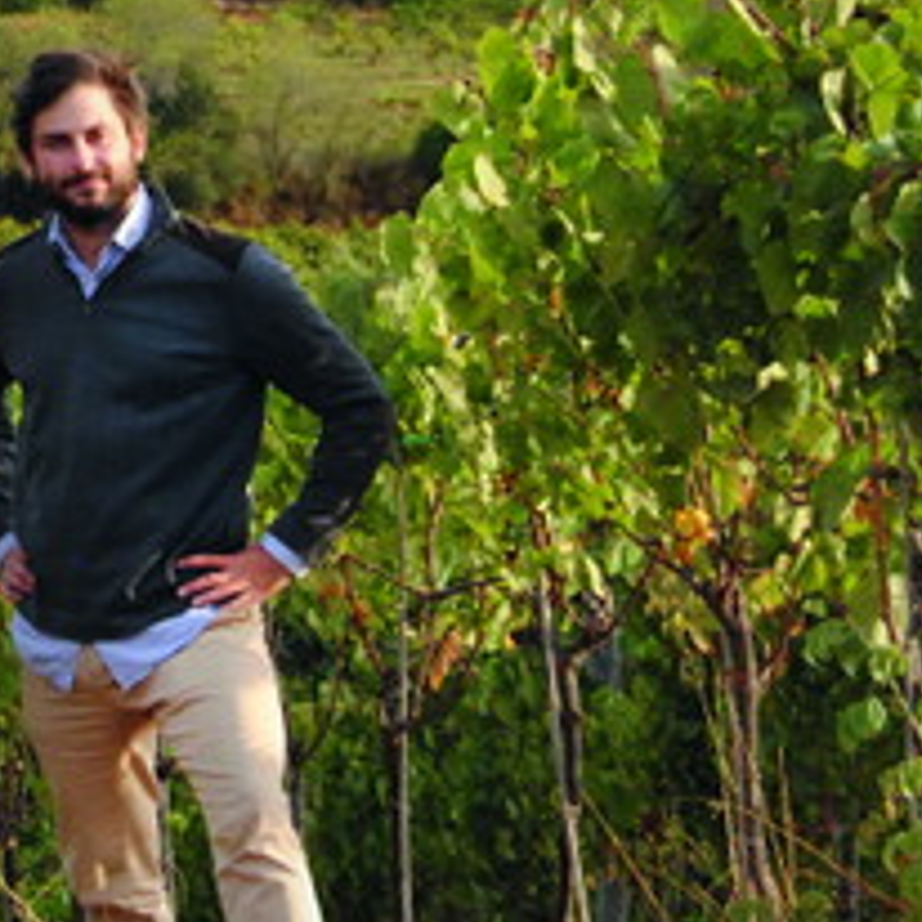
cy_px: 143
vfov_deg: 8.0
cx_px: 76
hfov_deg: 8.0
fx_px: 6599
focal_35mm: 219
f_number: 5.3
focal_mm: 46
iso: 800
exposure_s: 1/800
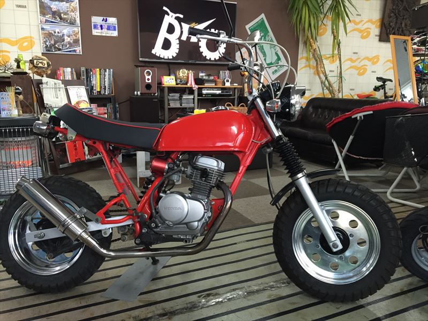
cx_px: 214
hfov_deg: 61.7
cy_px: 160
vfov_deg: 48.2
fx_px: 359
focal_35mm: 29
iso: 125
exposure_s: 1/30
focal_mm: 4.15
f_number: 2.2
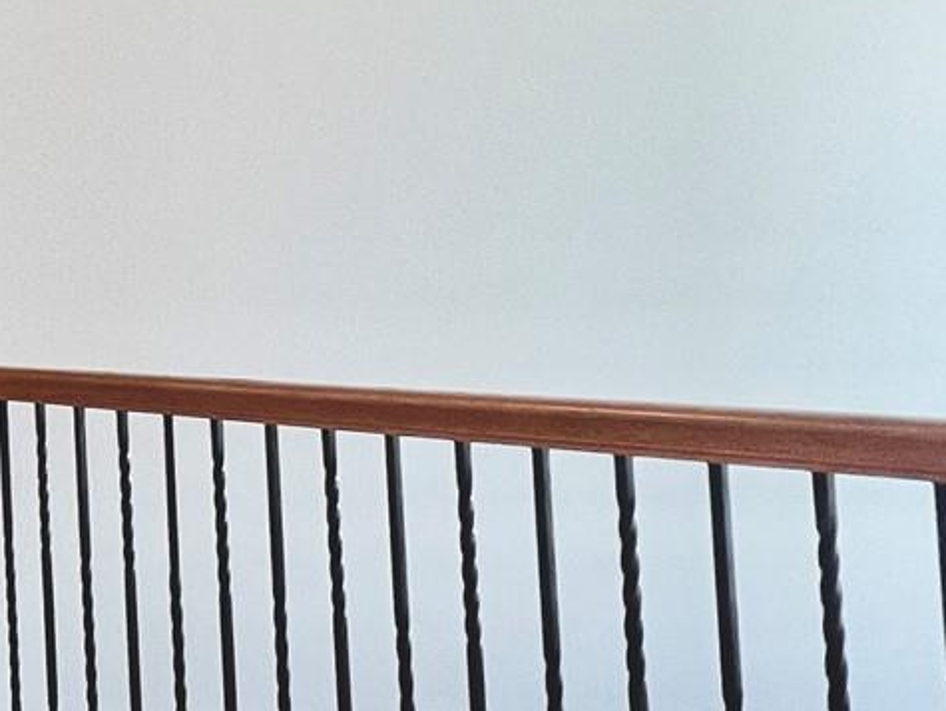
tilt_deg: +0.4
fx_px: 1532
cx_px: -709
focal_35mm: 56
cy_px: 267
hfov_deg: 22.4
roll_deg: +2.5
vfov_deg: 26.1
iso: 250
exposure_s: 1/60
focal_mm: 1.57
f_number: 1.8
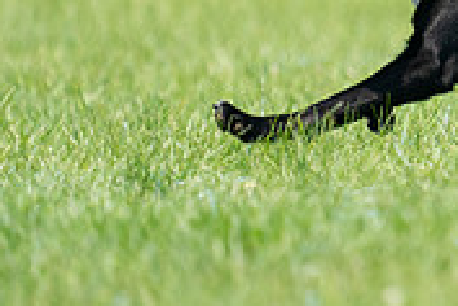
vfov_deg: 0.8
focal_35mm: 1635
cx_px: 704
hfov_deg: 1.3
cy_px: -79
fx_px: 20799
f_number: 6.3
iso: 1600
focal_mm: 500
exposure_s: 1/4000
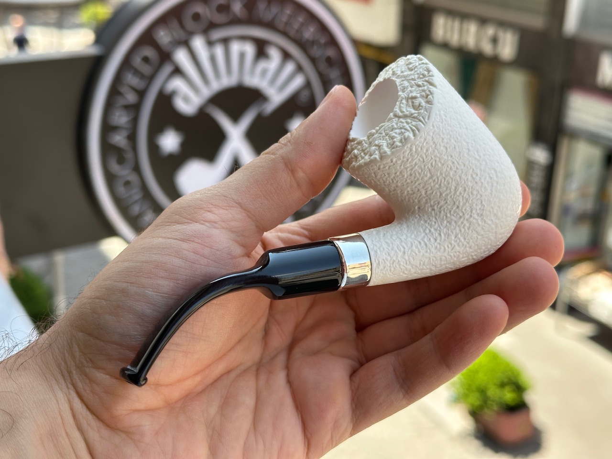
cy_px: 230
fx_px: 849
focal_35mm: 48
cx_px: 306
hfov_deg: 39.7
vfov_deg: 30.3
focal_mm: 6.86
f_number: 1.78
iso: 64
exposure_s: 1/631
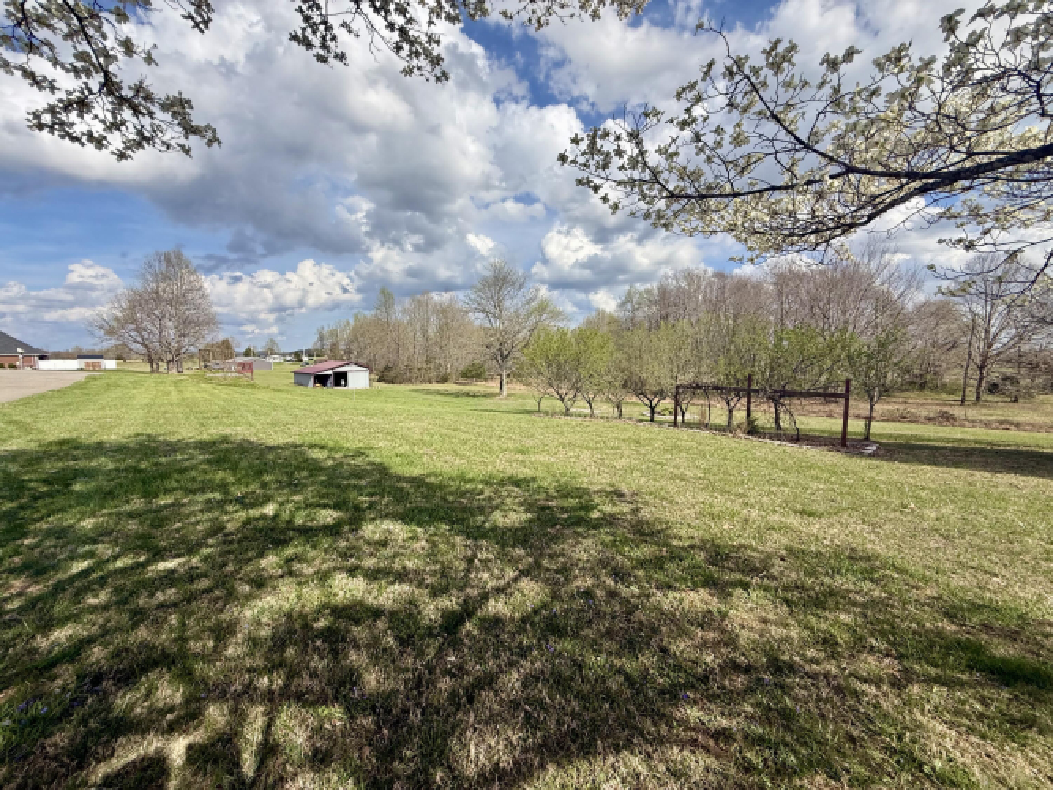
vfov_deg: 85.7
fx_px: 426
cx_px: 526
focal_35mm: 14
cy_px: 395
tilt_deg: -4.5
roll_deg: -0.1
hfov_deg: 102.1
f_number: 2.2
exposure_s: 1/2320
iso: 50
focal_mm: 2.22
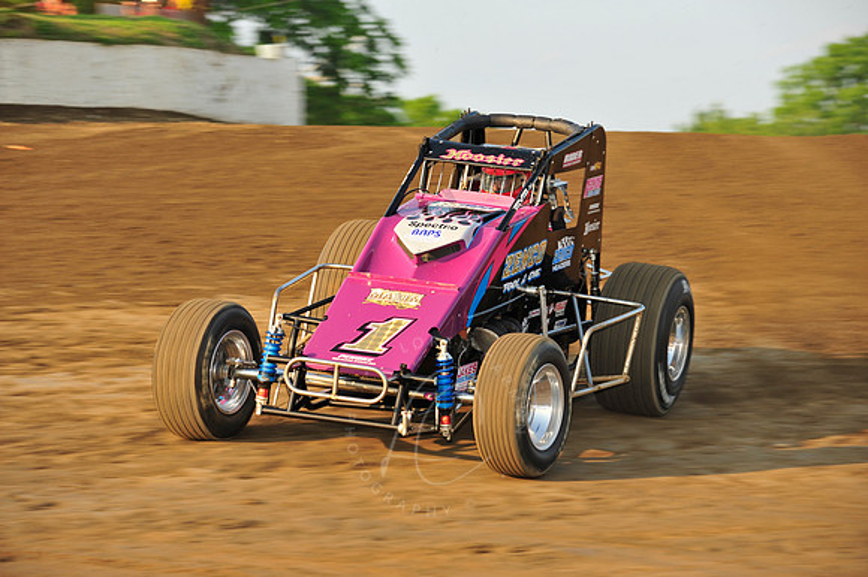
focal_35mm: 170
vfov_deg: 8.1
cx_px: 434
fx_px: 4096
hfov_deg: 12.1
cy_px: 288
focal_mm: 170
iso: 400
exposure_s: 1/320
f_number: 8
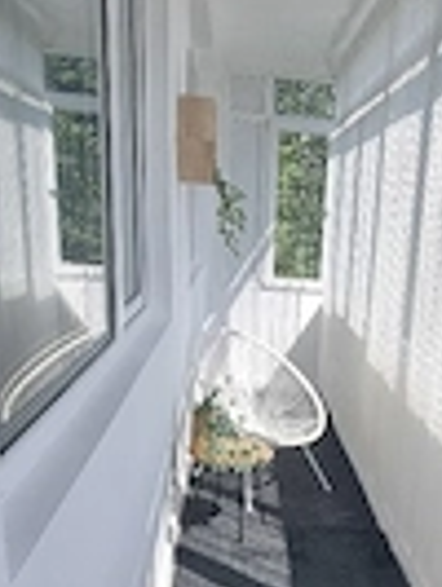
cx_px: 376
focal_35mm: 39
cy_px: 472
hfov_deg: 35.3
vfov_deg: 45.3
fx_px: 663
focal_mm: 2.2
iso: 50
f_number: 2.2
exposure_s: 1/1000
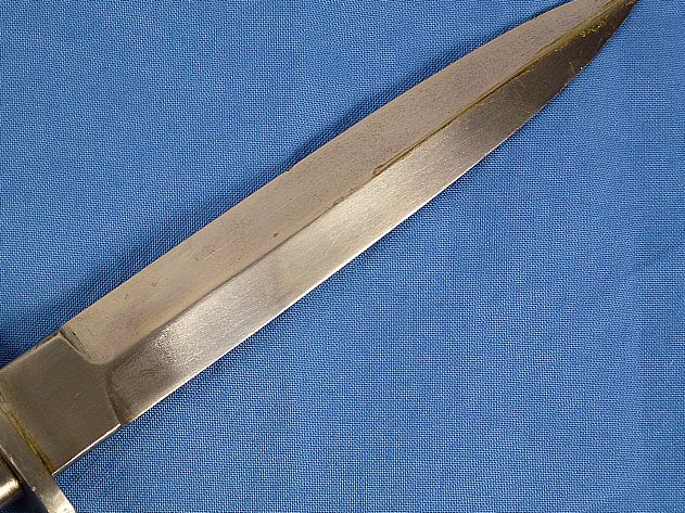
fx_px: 1781
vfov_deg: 16.4
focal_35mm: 90
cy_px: 273
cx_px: 268
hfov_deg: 21.7
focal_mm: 12.7
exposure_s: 1/80
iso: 250
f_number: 4.7
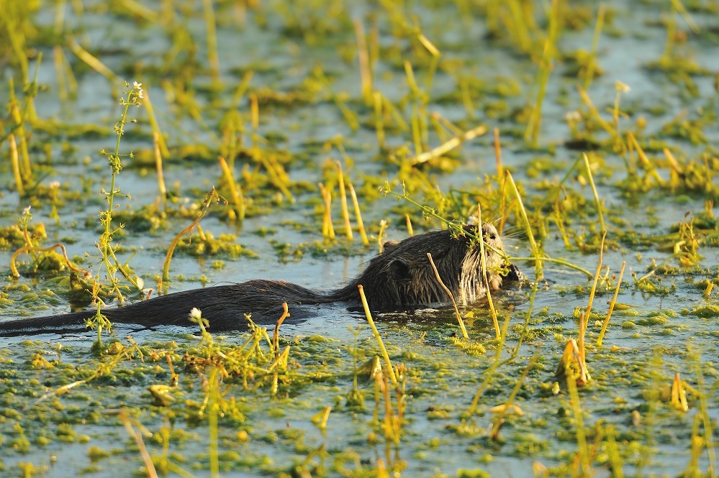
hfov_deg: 5.2
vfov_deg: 3.4
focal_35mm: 400
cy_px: 239
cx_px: 360
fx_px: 7985
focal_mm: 400
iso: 400
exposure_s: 1/320
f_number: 5.6
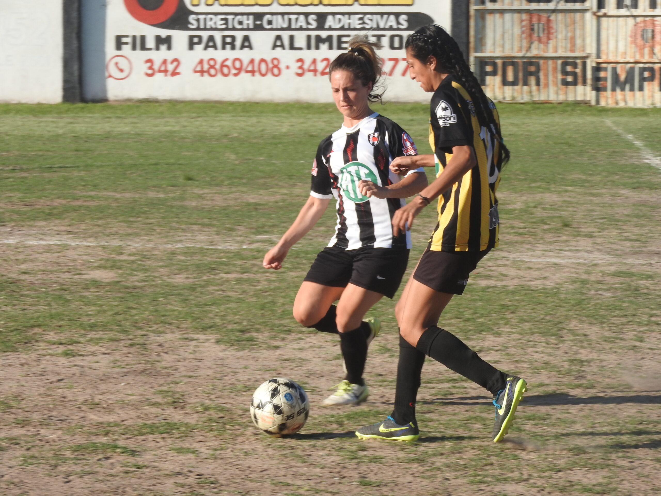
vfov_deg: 6.8
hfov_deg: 9.0
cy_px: 248
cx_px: 330
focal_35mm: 220
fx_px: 4201
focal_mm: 39.4
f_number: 5.3
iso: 100
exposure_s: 1/500
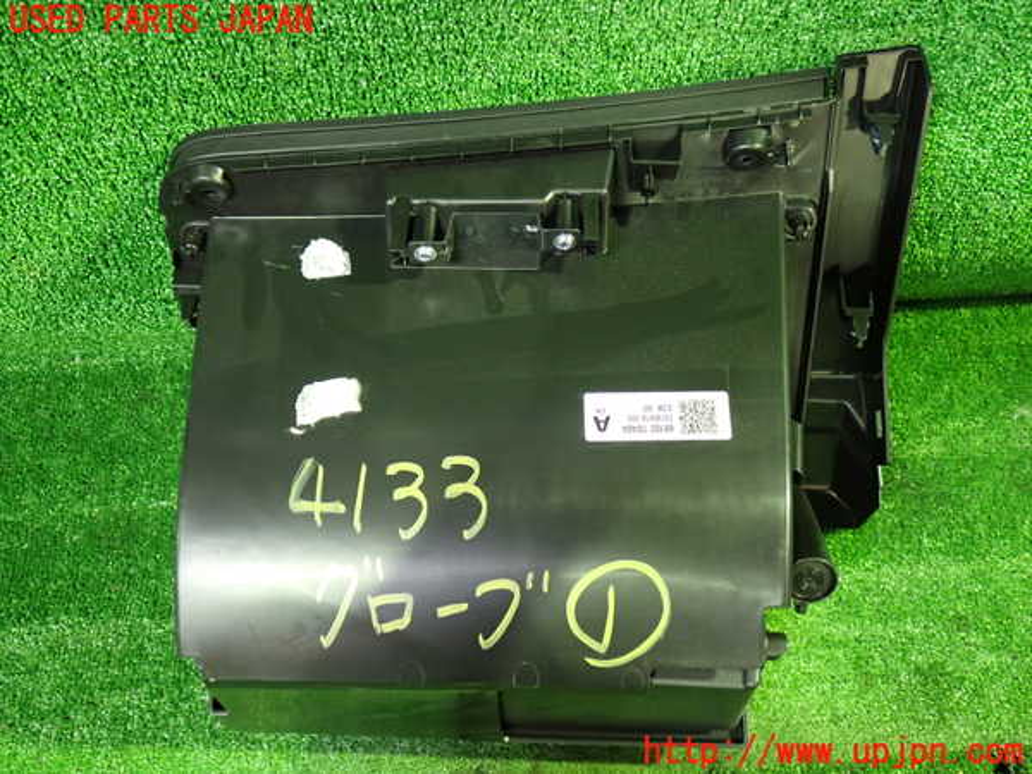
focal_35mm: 32
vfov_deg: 44.2
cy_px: 387
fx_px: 954
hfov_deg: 56.8
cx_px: 516
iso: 800
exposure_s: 1/20
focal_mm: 5.79
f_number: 2.4
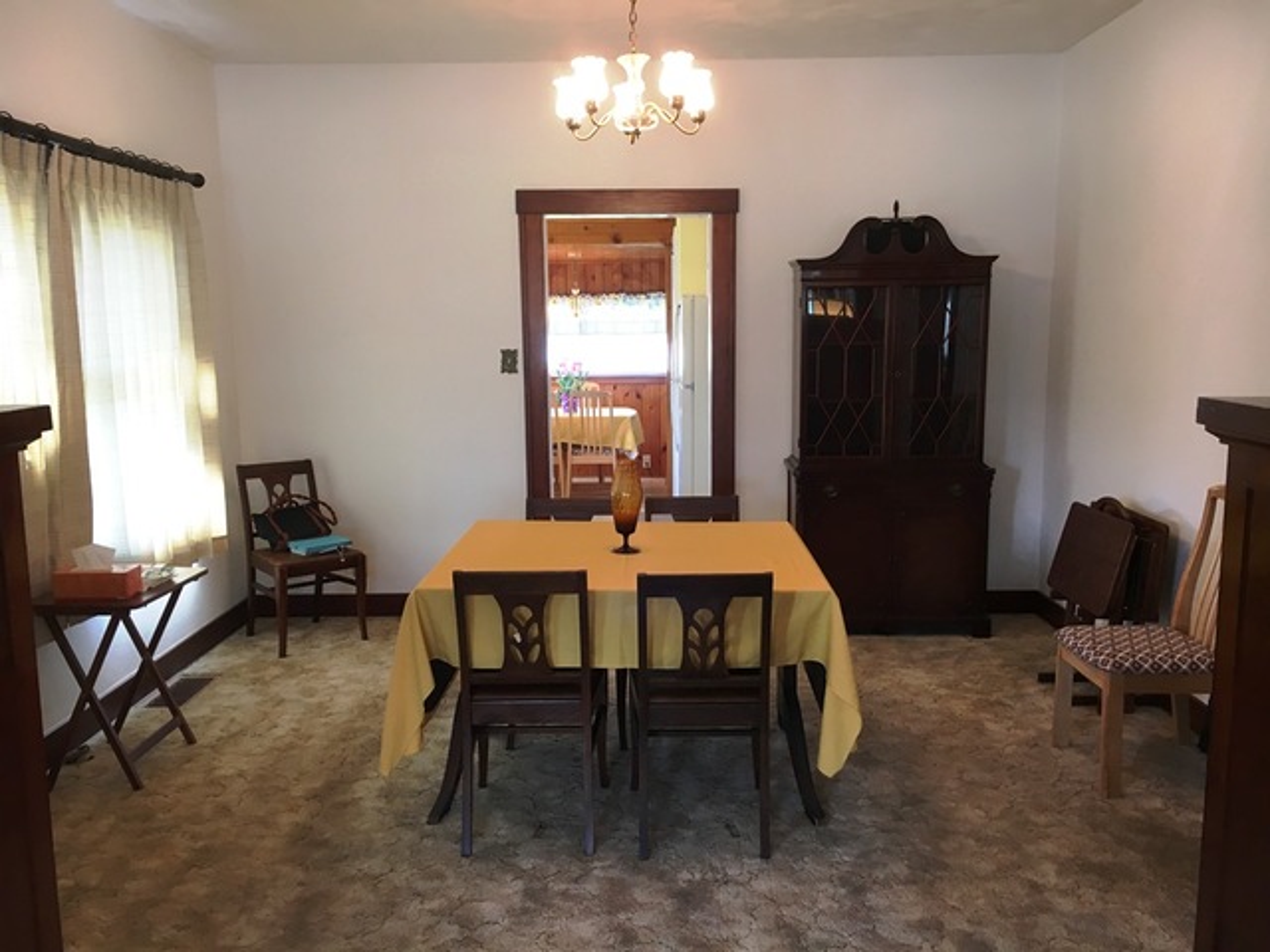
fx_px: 1064
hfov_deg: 61.7
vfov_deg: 48.2
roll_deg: +0.4
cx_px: 635
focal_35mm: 29
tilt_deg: -8.3
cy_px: 476
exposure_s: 1/30
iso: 64
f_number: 2.2
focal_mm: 4.15
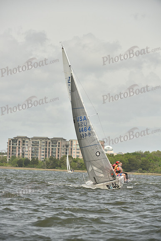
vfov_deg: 8.6
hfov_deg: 5.7
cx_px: 80
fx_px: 1609
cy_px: 120
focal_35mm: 240
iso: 320
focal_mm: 240
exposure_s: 1/1250
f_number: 7.1
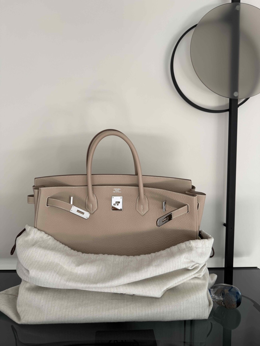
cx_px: 130
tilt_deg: -1.1
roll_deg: -0.9
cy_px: 173
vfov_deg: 71.6
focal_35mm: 24
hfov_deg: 56.8
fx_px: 240
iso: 125
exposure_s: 1/121
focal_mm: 6.76
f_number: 1.78
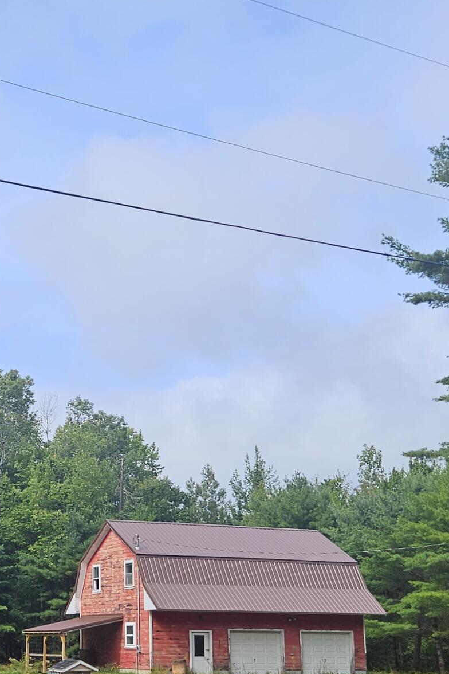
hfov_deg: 21.7
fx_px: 1141
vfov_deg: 32.8
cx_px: 35
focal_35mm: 61
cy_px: 399
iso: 25
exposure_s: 1/1849
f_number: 1.8
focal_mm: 5.4
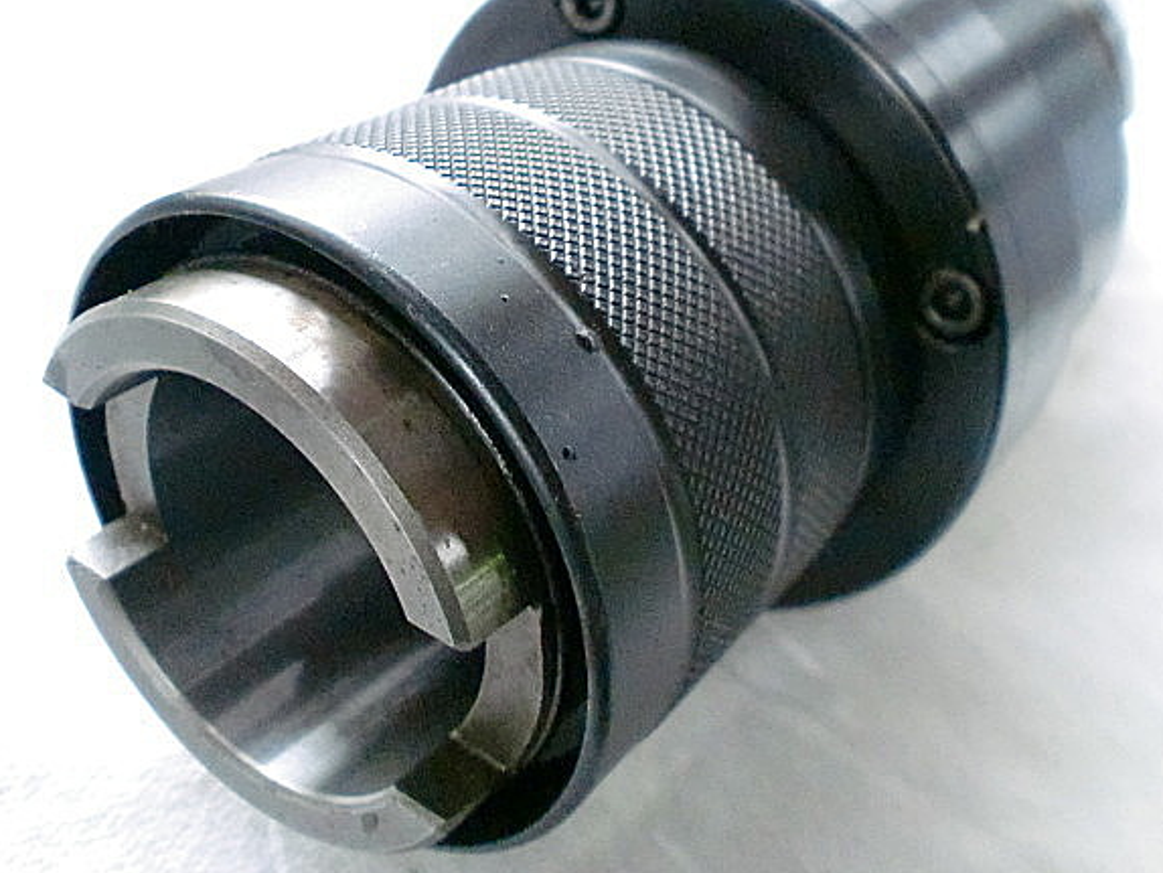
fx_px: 1311
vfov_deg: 36.8
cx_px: 561
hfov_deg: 47.8
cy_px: 419
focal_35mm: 39
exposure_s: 1/60
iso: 1600
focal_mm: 6.3
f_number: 3.1
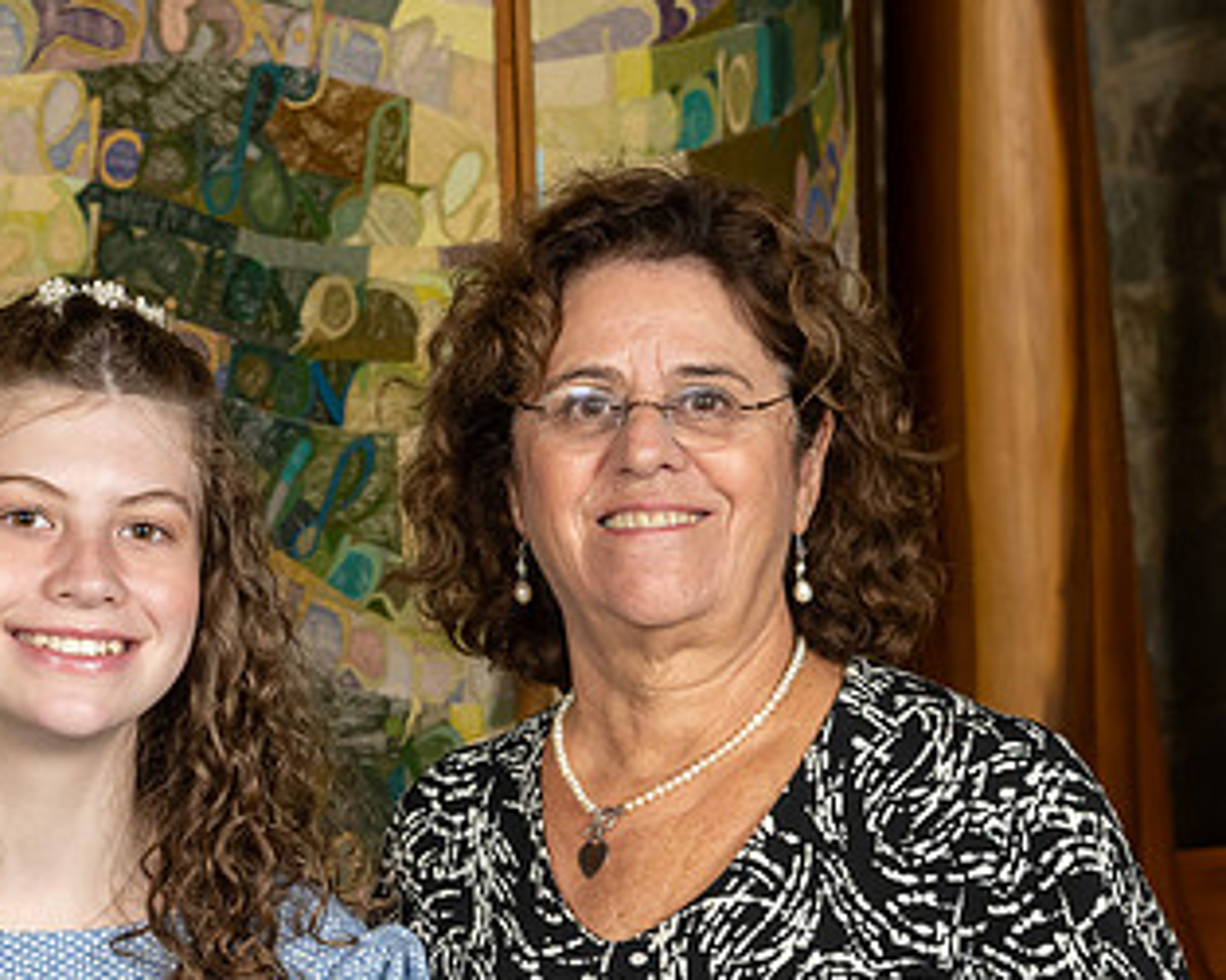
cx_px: 196
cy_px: 804
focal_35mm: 162
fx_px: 5876
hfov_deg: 11.9
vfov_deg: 9.5
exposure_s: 1/200
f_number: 6.3
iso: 640
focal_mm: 48
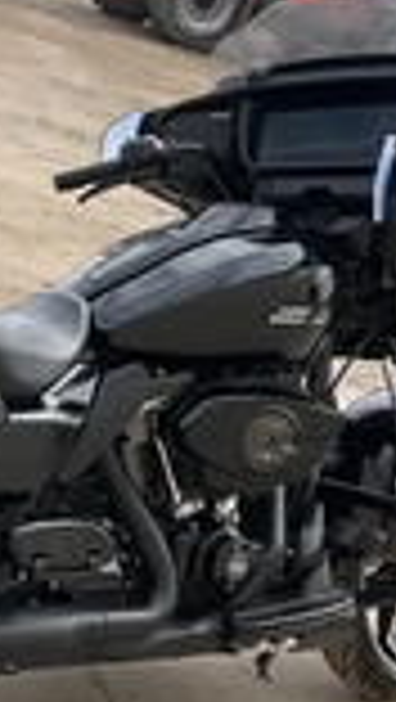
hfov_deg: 14.7
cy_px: 392
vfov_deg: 26.2
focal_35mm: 81
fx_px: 1509
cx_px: 0
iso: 25
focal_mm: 3
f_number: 1.8
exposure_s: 1/842
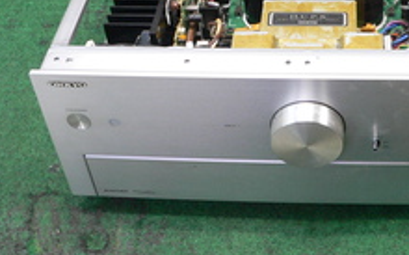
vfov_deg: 19.1
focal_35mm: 66
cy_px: 1
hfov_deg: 30.7
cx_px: 297
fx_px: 735
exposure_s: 1/20
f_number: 2.8
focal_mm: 6
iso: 200
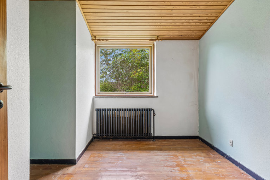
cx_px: 129
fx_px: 165
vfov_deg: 57.2
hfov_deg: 78.6
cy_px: 91
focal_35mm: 22
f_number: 8
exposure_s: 1/6
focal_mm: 14
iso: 200
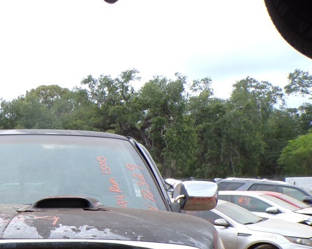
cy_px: 251
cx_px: -14
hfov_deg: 29.8
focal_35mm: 58
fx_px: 536
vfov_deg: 25.0
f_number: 4.4
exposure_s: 1/210
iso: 100
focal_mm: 4.3
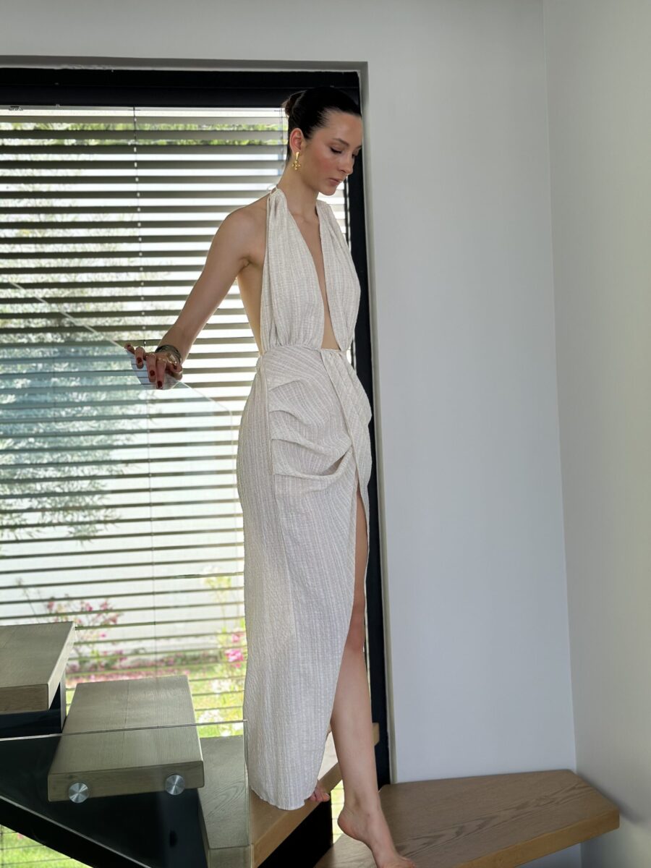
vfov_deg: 39.7
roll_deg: +2.0
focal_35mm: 48
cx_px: 326
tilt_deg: +0.7
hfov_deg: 30.3
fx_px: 1204
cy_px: 434
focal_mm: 6.86
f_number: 1.78
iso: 80
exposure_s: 1/623
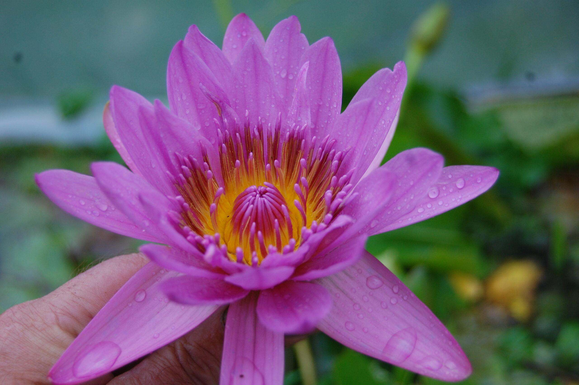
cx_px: 290
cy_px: 192
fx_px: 964
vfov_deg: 22.6
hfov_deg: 33.4
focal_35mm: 60
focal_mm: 40
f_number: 5
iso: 400
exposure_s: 1/60
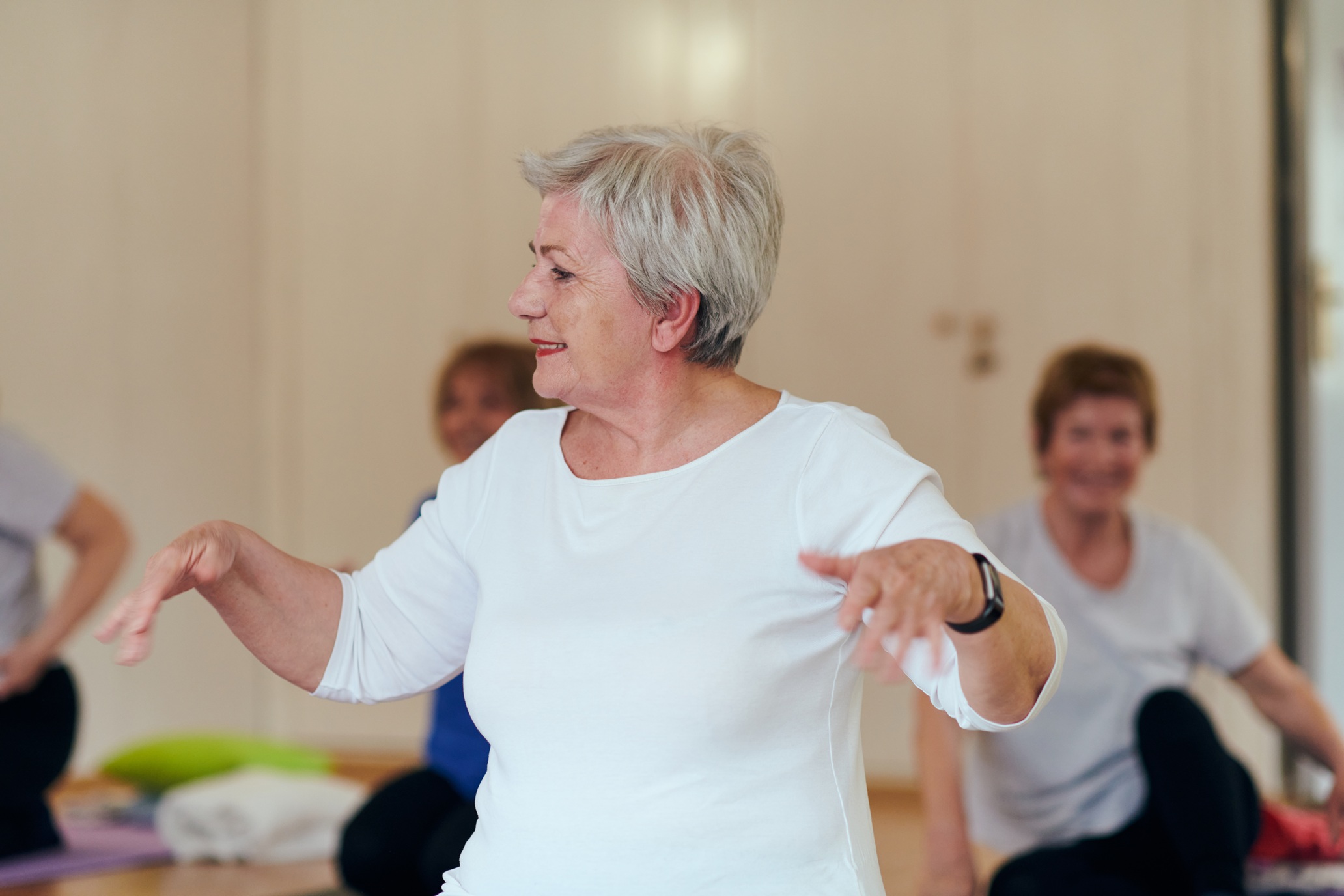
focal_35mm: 85
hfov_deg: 23.9
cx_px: 672
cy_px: 448
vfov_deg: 16.1
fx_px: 3173
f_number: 2.2
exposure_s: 1/160
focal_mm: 85
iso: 640
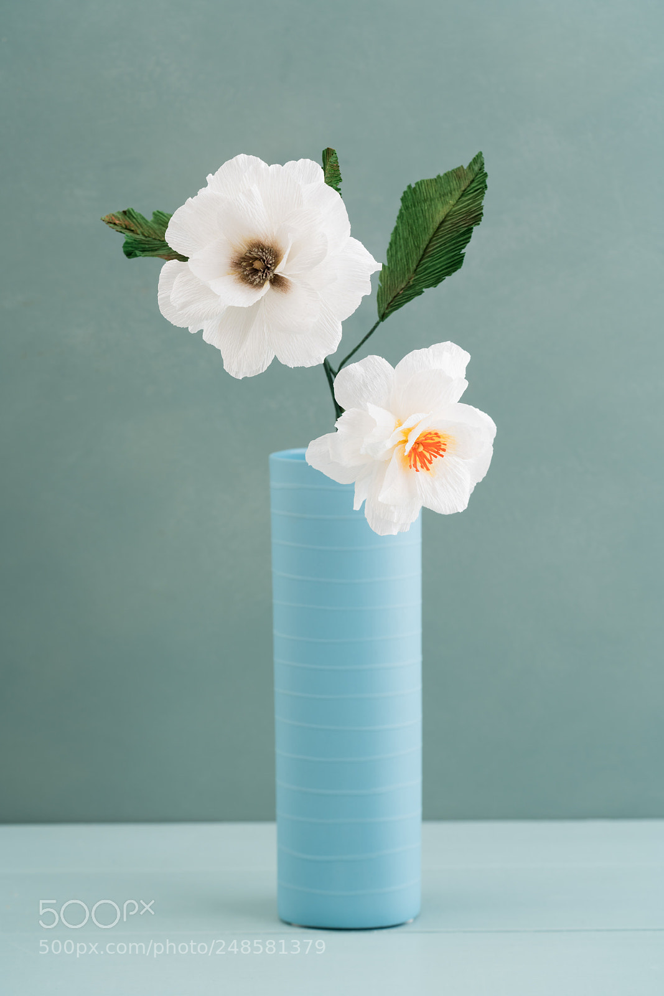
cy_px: 498
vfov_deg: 22.6
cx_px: 332
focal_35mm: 90
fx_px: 2489
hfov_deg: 15.2
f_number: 6.3
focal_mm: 90
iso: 100
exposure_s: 1/125
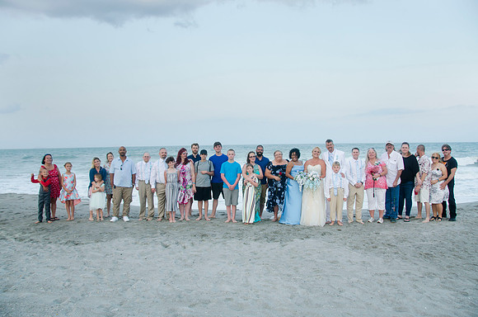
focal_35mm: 27
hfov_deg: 67.5
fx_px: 358
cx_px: 239
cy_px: 158
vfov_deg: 47.7
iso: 100
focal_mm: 18
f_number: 5.6
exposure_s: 1/125
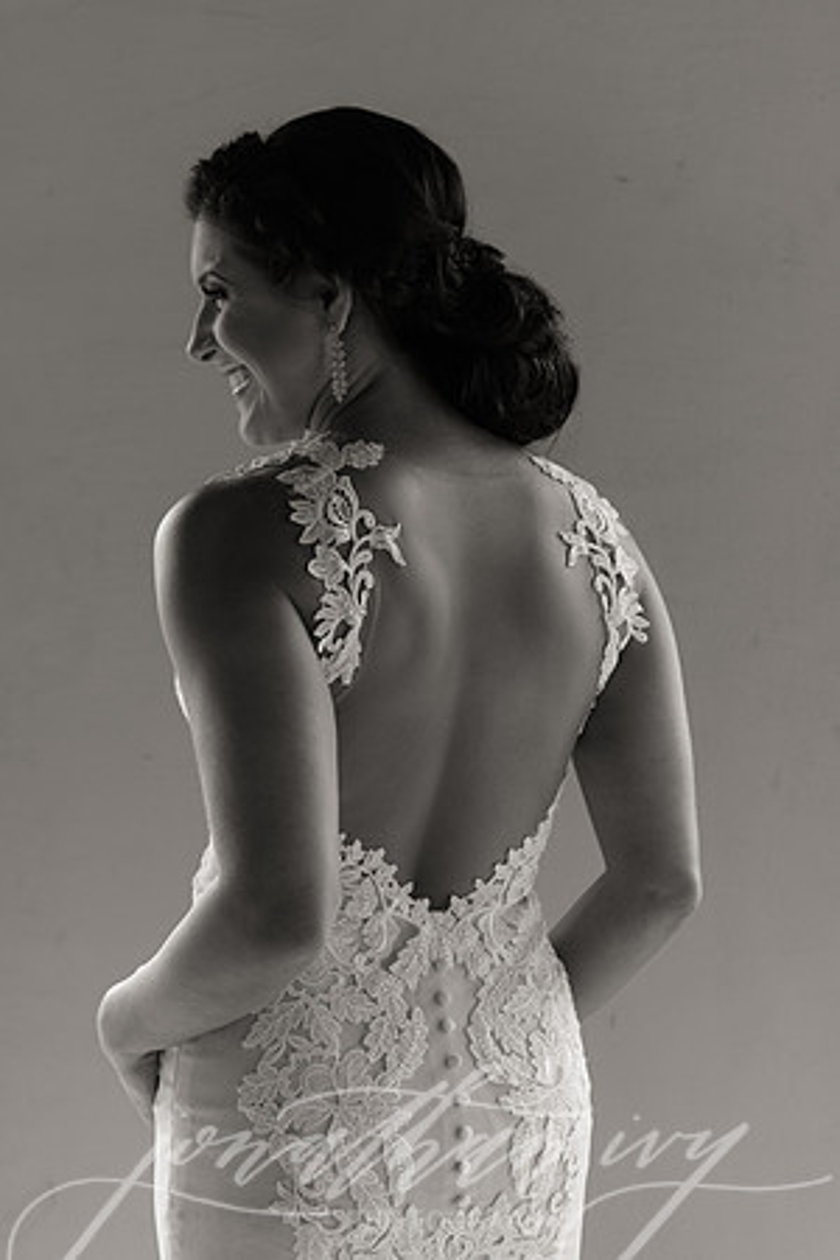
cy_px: 630
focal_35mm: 82
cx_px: 420
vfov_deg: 24.8
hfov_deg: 16.7
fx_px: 2870
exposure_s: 1/100
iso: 125
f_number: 2.8
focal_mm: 82
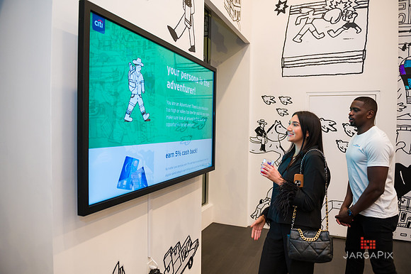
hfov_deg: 69.4
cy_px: 137
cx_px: 206
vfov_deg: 49.5
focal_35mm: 26
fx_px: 297
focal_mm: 26
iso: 1600
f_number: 3.2
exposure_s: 1/200
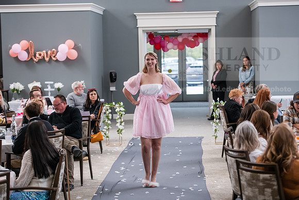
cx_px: 150
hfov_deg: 23.6
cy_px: 100
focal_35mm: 86
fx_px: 714
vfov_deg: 15.9
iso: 1600
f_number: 3.5
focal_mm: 86
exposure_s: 1/200
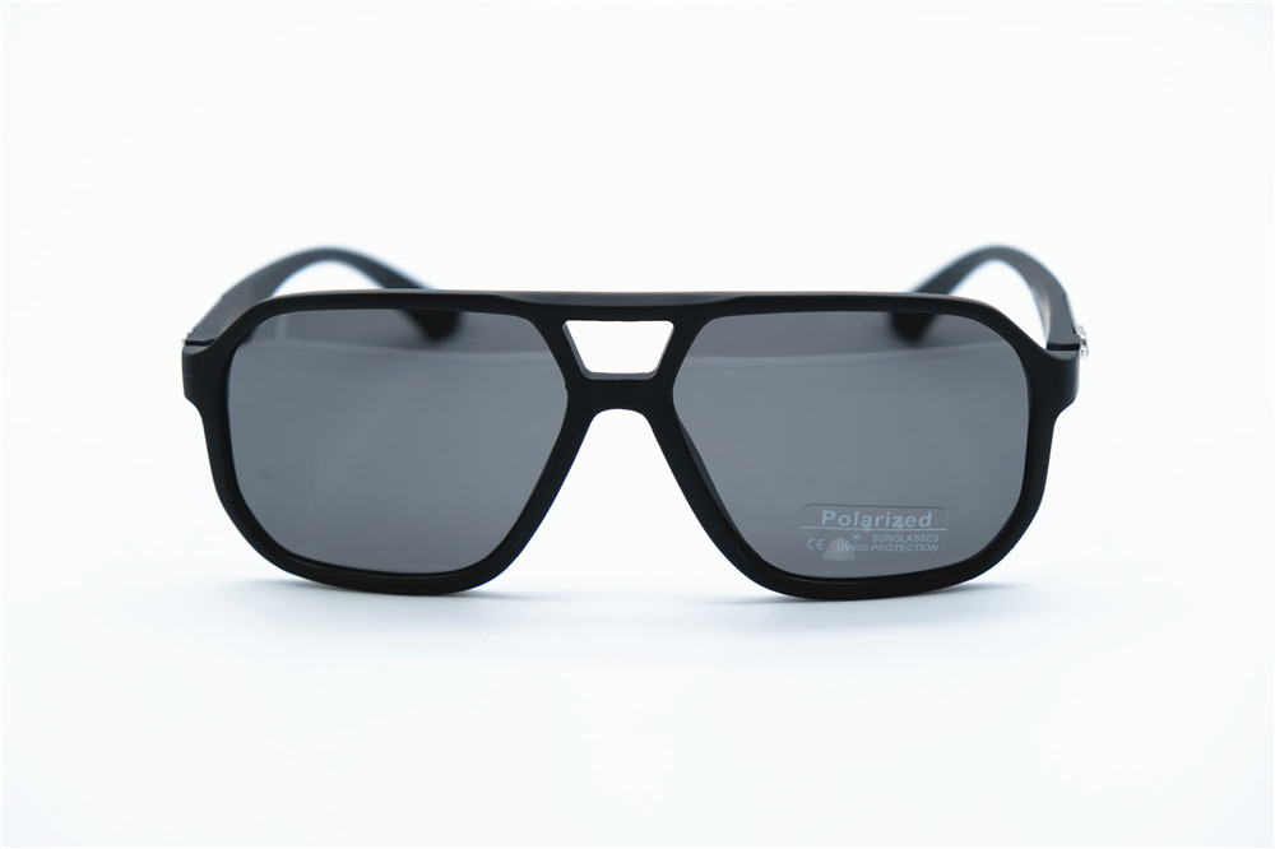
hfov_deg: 29.3
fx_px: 2443
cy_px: 424
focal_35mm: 69
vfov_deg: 19.7
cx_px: 638
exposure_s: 1/210
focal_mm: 46.3
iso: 160
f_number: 4.5
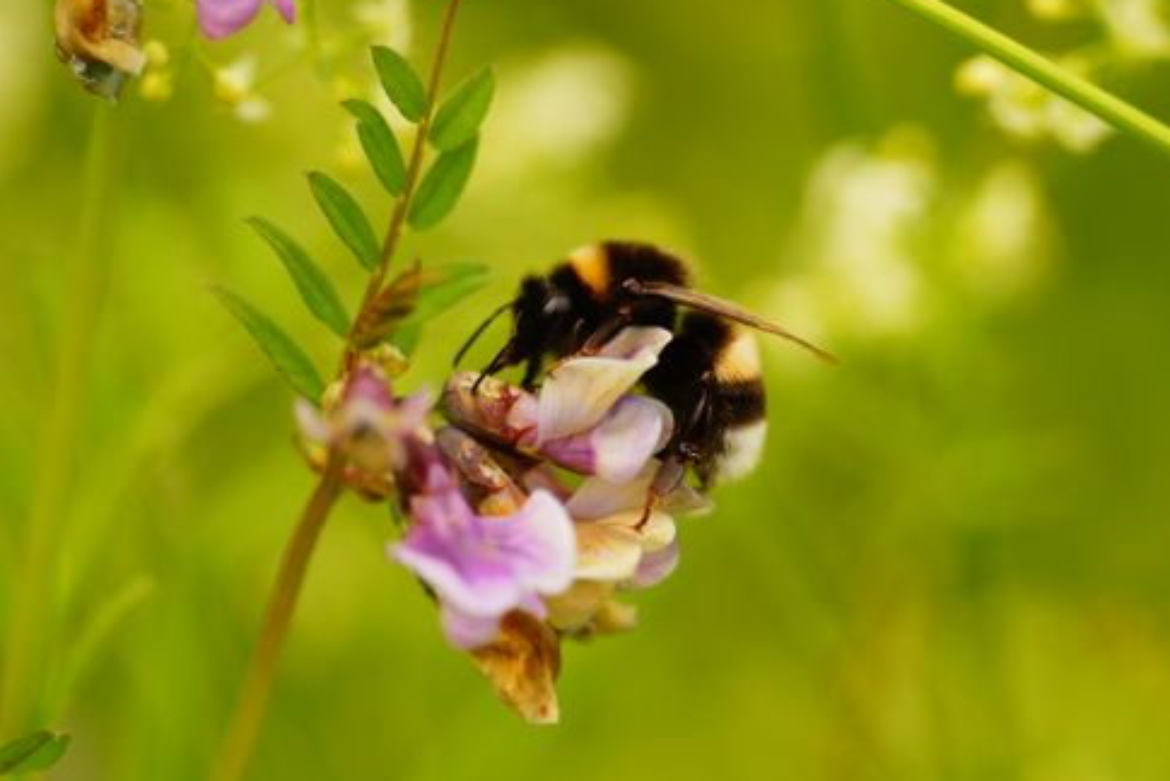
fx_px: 5138
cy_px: 395
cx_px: 615
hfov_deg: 13.0
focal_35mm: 158
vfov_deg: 8.7
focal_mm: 100
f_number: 3.5
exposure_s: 1/1000
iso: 320
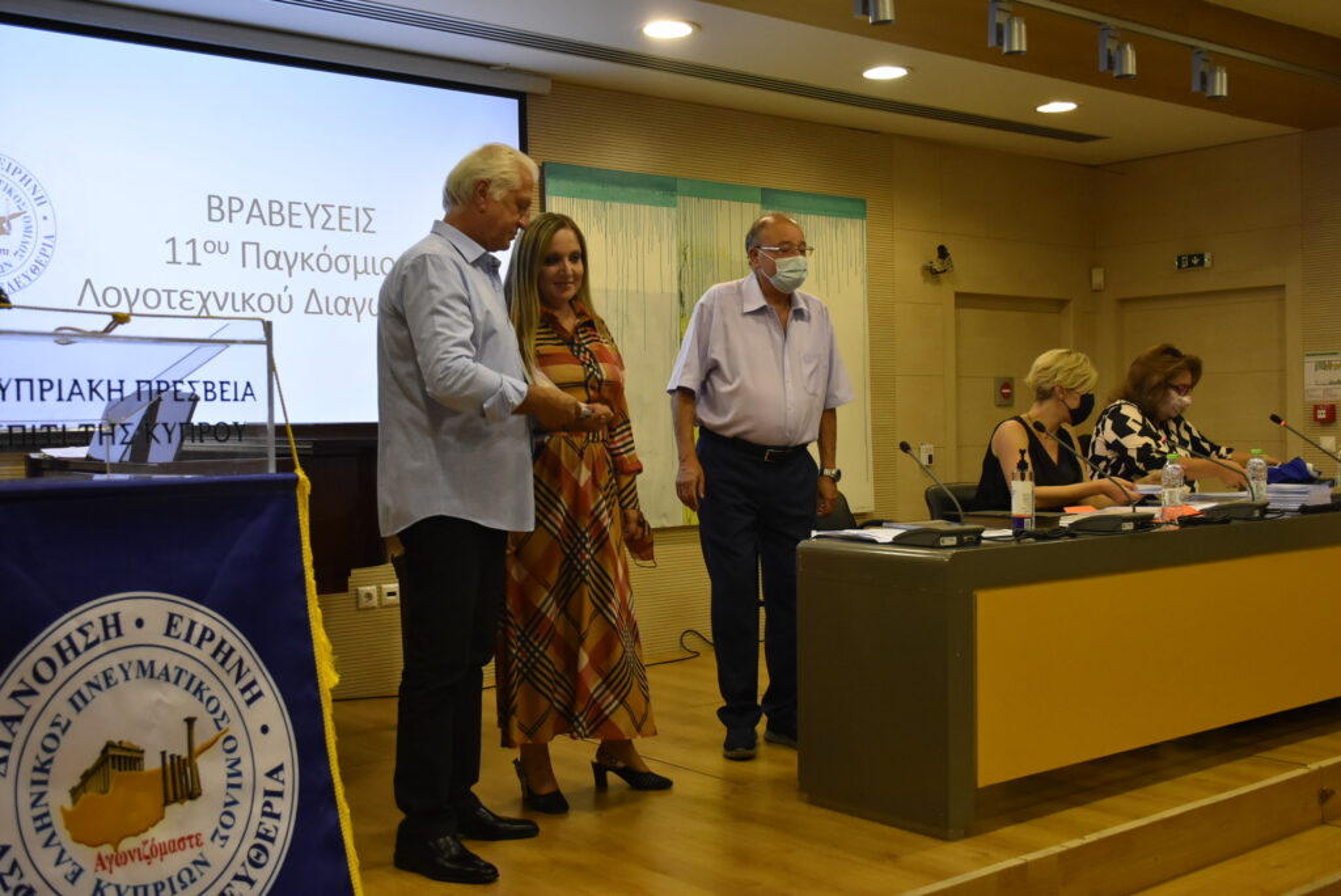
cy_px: 448
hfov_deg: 49.5
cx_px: 670
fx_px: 1454
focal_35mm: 39
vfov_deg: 34.3
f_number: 5.6
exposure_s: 1/125
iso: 1600
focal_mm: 26
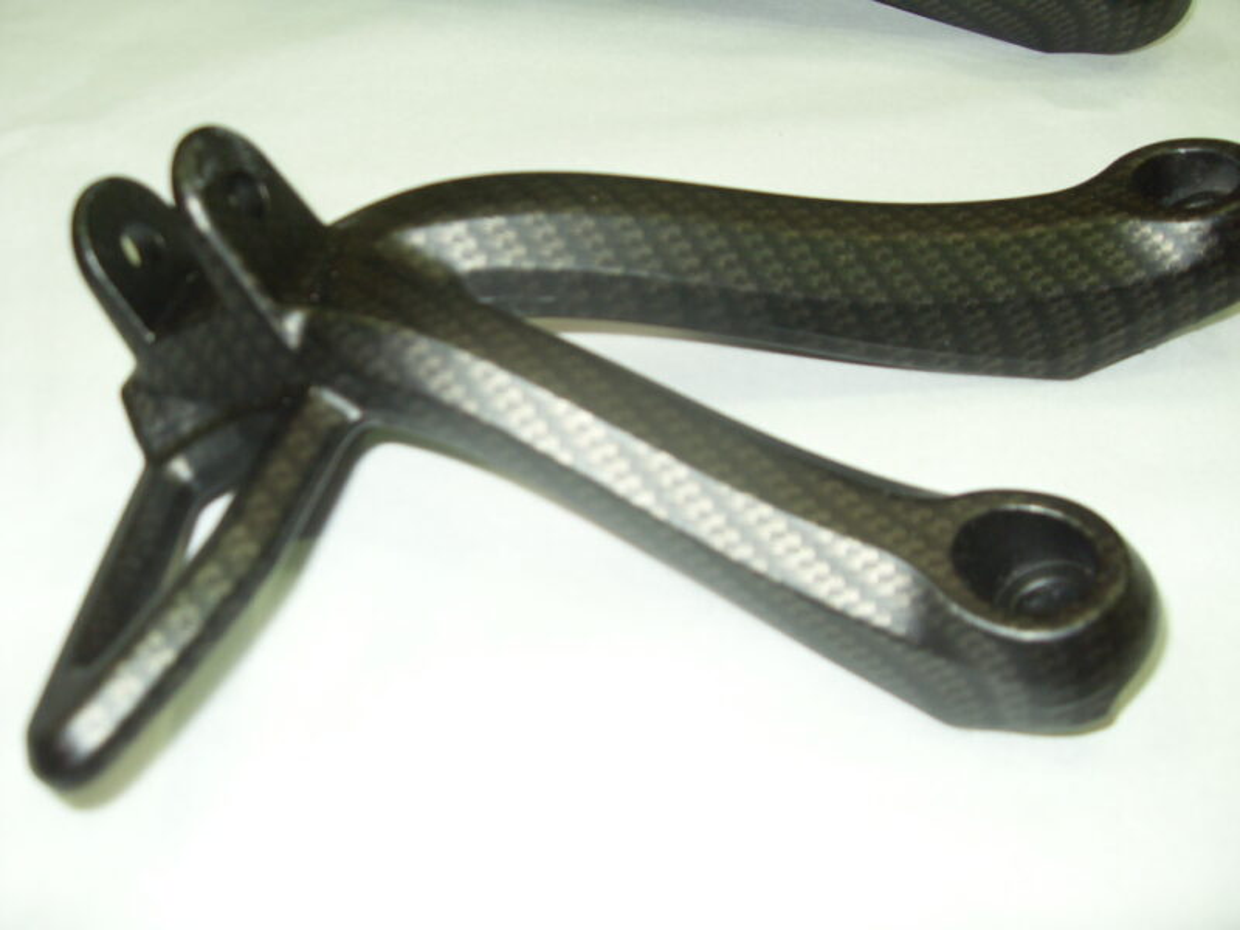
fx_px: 1254
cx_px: 620
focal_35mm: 35
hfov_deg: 52.6
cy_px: 465
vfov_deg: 40.7
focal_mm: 6.3
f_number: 2.8
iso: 100
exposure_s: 1/45
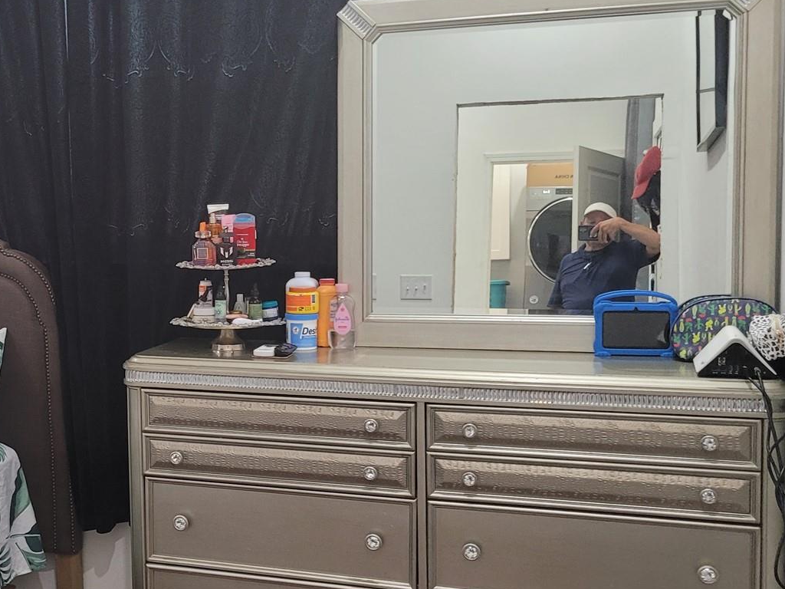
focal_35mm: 52
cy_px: 273
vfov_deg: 28.0
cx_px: 125
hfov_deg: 35.3
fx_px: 1179
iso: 200
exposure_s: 1/60
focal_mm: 5.4
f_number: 1.8
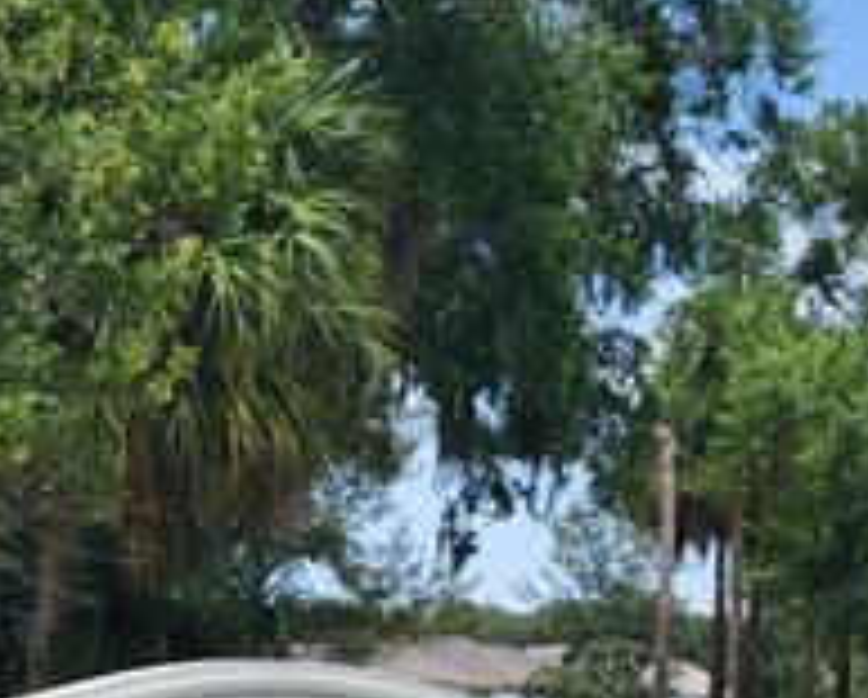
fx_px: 2161
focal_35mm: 84
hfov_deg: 22.6
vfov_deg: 16.9
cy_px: 995
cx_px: 274
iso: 40
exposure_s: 1/1869
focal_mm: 5.4
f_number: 1.8
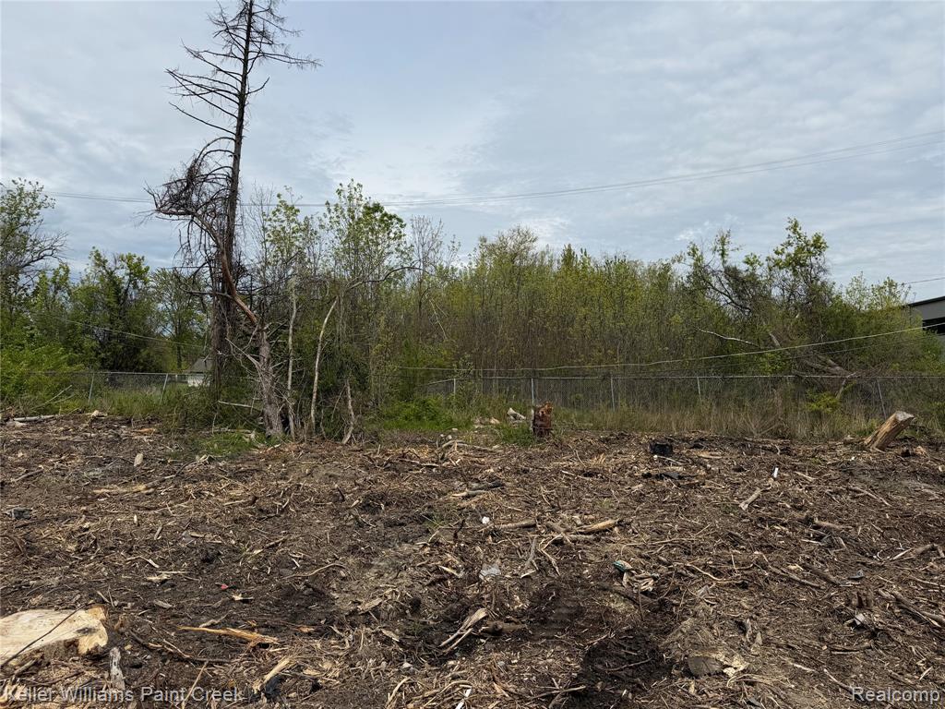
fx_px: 655
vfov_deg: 56.8
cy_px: 354
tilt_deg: +1.1
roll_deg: +0.3
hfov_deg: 71.6
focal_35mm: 24
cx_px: 472
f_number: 1.78
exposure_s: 1/9091
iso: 80
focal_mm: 6.76
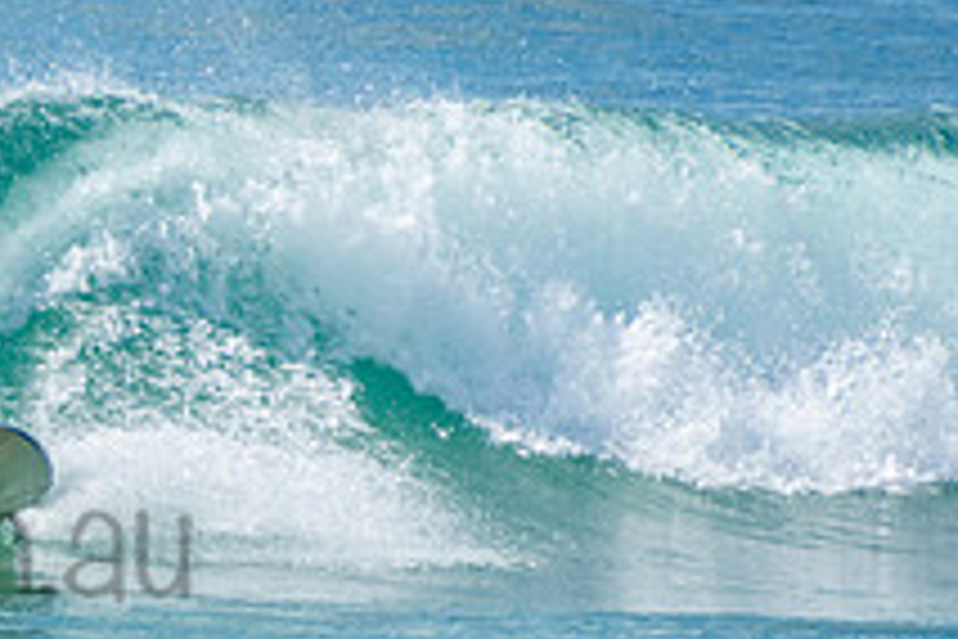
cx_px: -283
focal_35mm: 1636
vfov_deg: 0.8
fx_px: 43532
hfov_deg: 1.3
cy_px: 493
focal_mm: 400
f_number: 5.6
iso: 250
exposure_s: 1/1250
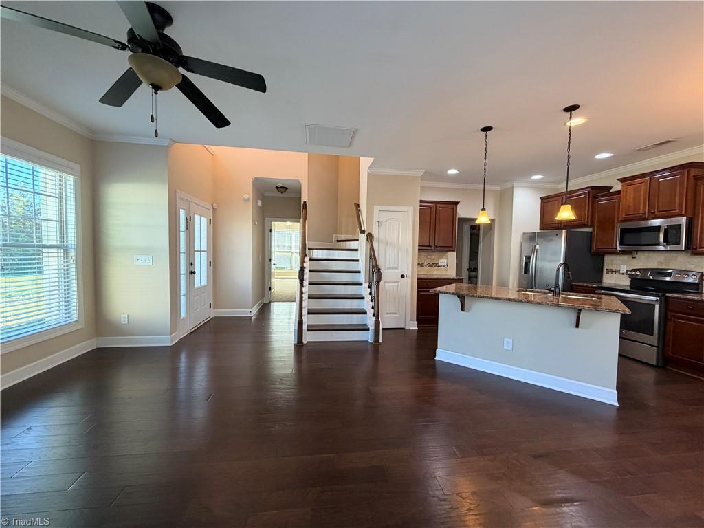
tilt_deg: -2.4
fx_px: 285
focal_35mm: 14
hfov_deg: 102.1
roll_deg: -0.6
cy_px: 264
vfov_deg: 85.7
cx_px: 352
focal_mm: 2.22
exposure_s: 1/60
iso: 160
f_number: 2.2
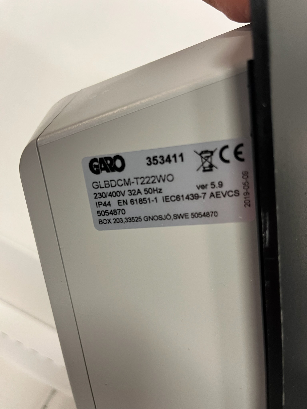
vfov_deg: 67.3
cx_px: 154
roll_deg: -23.0
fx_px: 307
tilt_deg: -28.2
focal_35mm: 26
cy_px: 204
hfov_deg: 53.1
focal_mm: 5.1
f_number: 1.6
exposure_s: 1/50
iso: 100
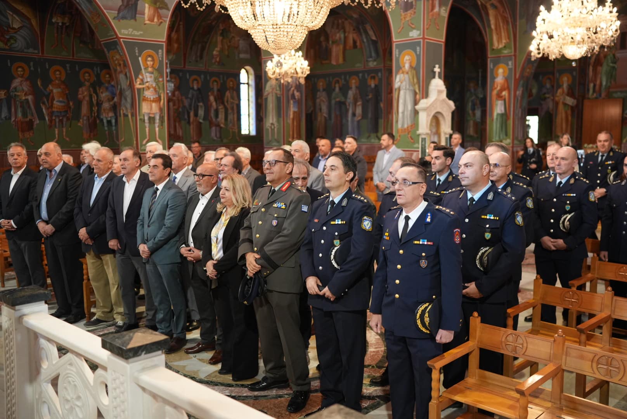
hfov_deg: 54.4
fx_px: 610
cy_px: 210
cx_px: 314
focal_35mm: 35
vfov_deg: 37.9
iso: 2500
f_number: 2
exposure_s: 1/250
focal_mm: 35
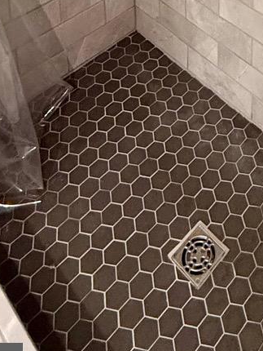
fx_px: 506
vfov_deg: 25.1
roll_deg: -1.4
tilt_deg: -14.4
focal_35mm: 50
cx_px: 288
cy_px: -217
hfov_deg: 26.8
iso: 640
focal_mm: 2.22
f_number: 2.2
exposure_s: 1/60
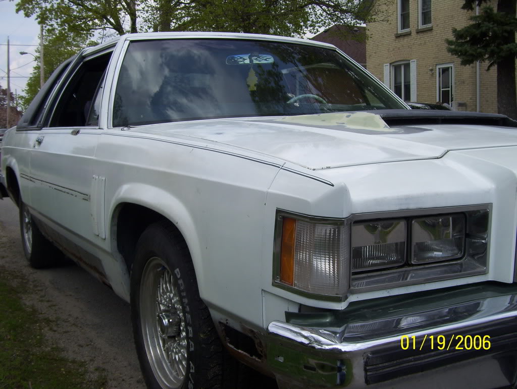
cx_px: 258
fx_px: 673
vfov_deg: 32.3
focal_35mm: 45
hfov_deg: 42.0
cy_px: 194
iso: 80
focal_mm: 7.6
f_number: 5.6
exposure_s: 1/400
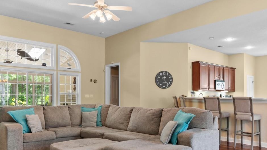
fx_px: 205
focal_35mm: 29
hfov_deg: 66.0
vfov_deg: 39.9
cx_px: 139
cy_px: 93
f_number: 4.8
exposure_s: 1/2
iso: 100
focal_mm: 11
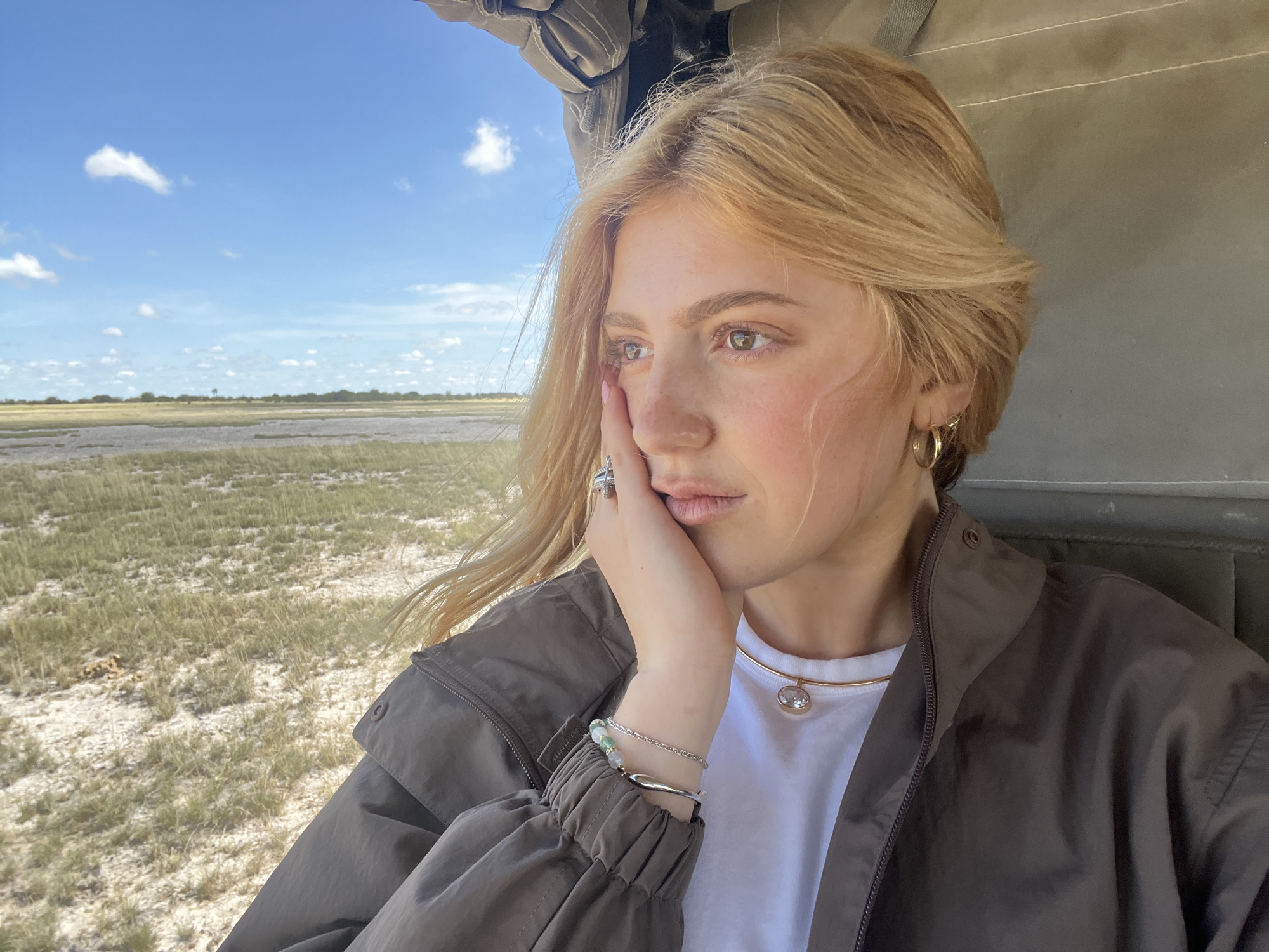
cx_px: 634
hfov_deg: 73.9
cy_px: 476
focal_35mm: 23
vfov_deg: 58.9
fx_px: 843
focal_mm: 2.71
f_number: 2.2
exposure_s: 1/224
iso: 32
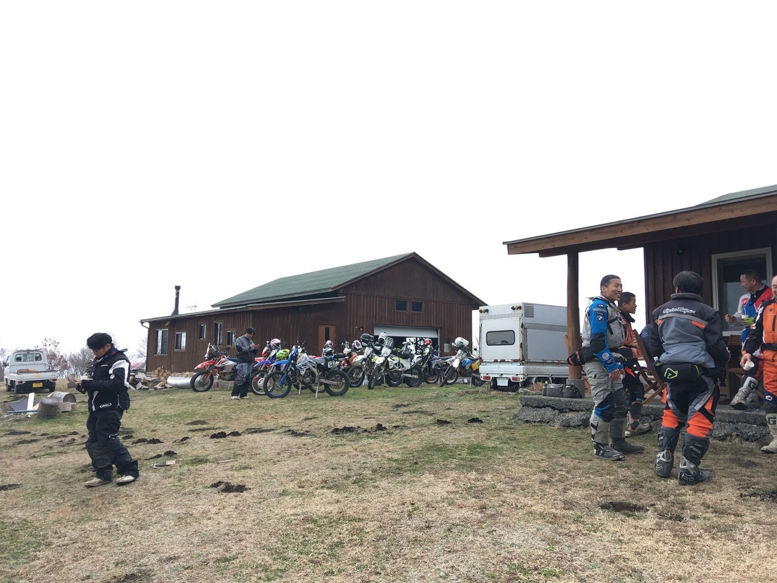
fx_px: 651
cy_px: 292
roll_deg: -0.6
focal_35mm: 29
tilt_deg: +8.9
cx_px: 388
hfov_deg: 61.7
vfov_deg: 48.2
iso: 25
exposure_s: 1/187
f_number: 2.2
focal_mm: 4.15
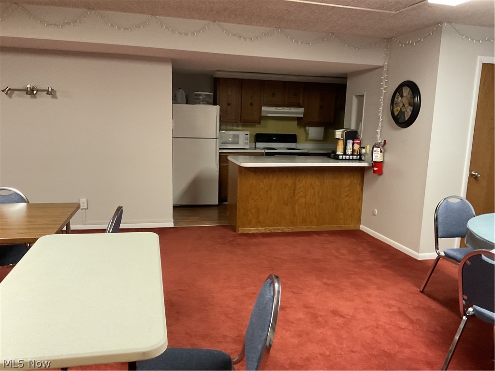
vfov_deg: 48.2
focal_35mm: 29
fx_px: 415
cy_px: 186
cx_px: 248
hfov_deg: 61.7
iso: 250
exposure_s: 1/60
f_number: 1.8
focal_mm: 3
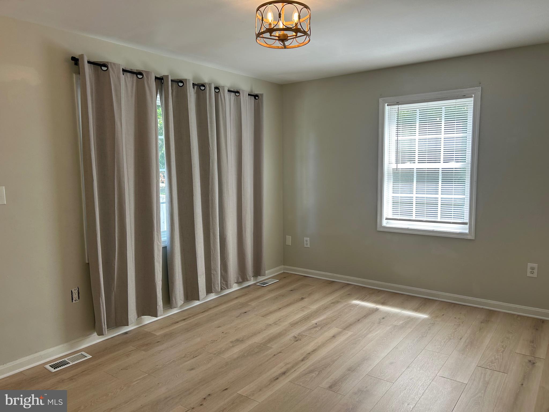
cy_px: 206
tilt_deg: -3.8
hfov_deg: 67.3
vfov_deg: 53.1
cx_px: 274
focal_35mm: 26
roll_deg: +1.6
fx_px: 412
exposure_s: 1/226
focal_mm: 5.7
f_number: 1.5
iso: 50
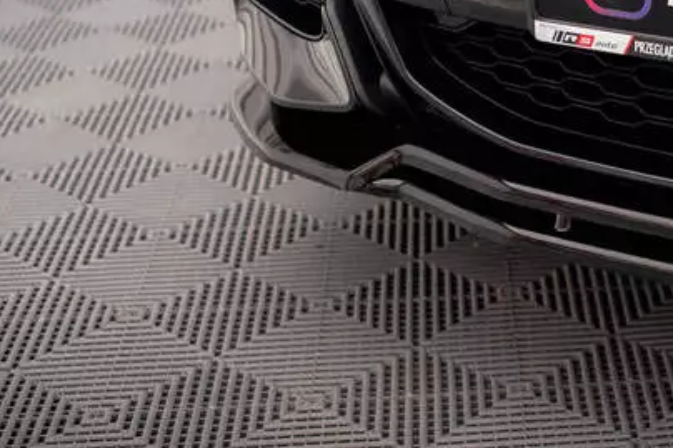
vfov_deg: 15.3
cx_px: 648
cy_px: 117
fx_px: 1663
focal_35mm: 89
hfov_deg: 22.2
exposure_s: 1/125
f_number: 2.5
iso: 1250
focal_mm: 35
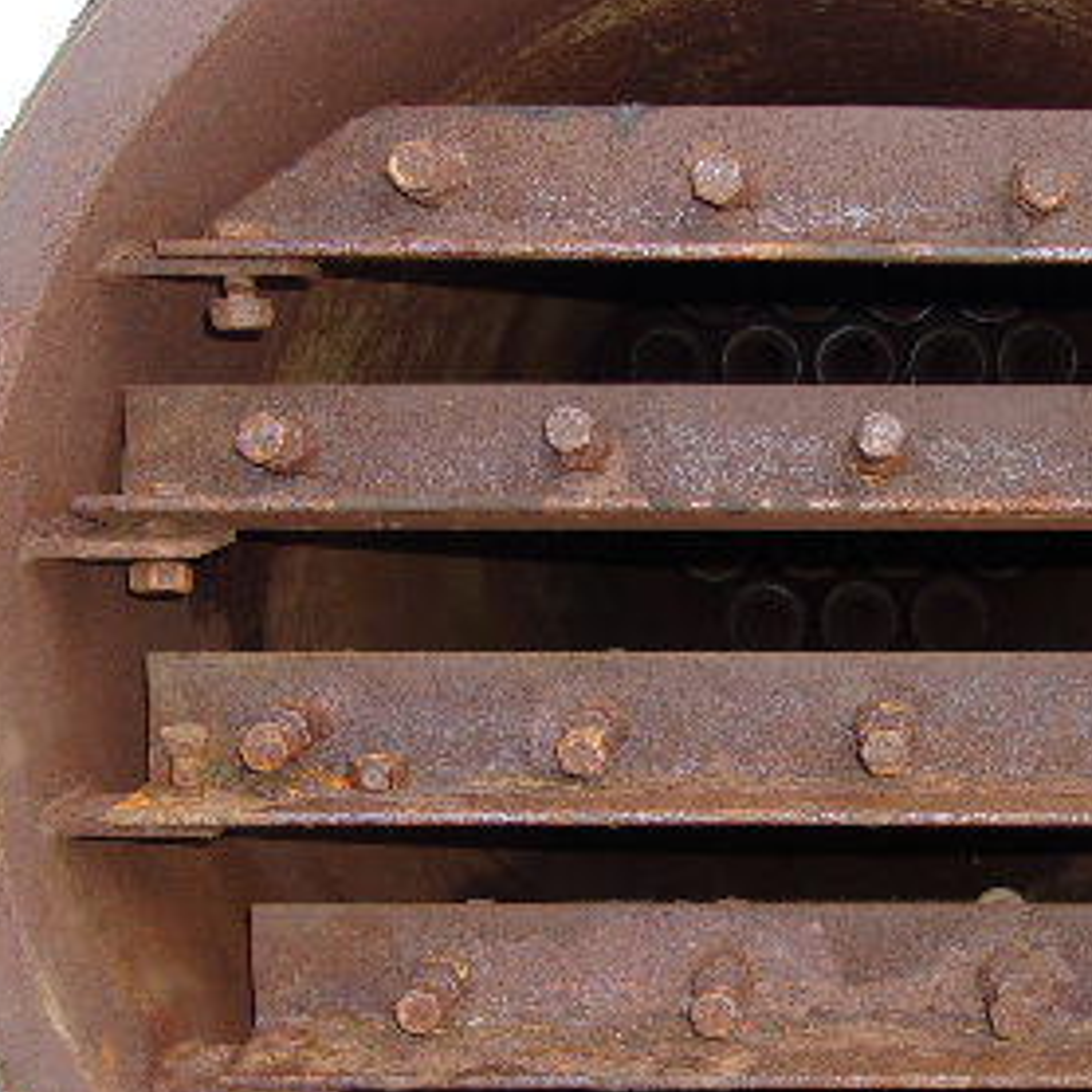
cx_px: 856
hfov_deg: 30.4
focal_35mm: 55
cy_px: 676
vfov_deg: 31.0
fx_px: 1963
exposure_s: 1/170
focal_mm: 4.9
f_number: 3
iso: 80
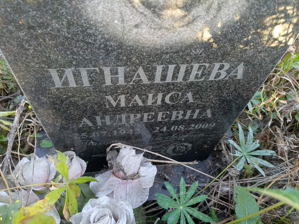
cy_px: 112
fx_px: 216
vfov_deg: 54.9
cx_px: 150
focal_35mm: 25
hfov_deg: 69.4
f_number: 1.69
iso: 613
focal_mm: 4.76
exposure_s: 1/60
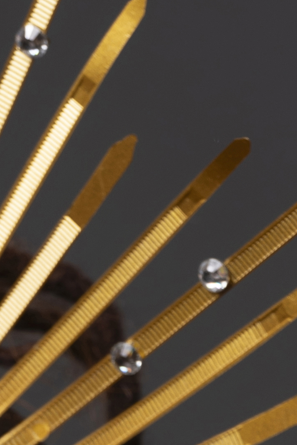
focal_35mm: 749
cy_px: 1047
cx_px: -387
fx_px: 9262
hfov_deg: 1.8
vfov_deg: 2.7
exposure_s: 1/160
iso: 100
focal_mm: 134
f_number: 6.3
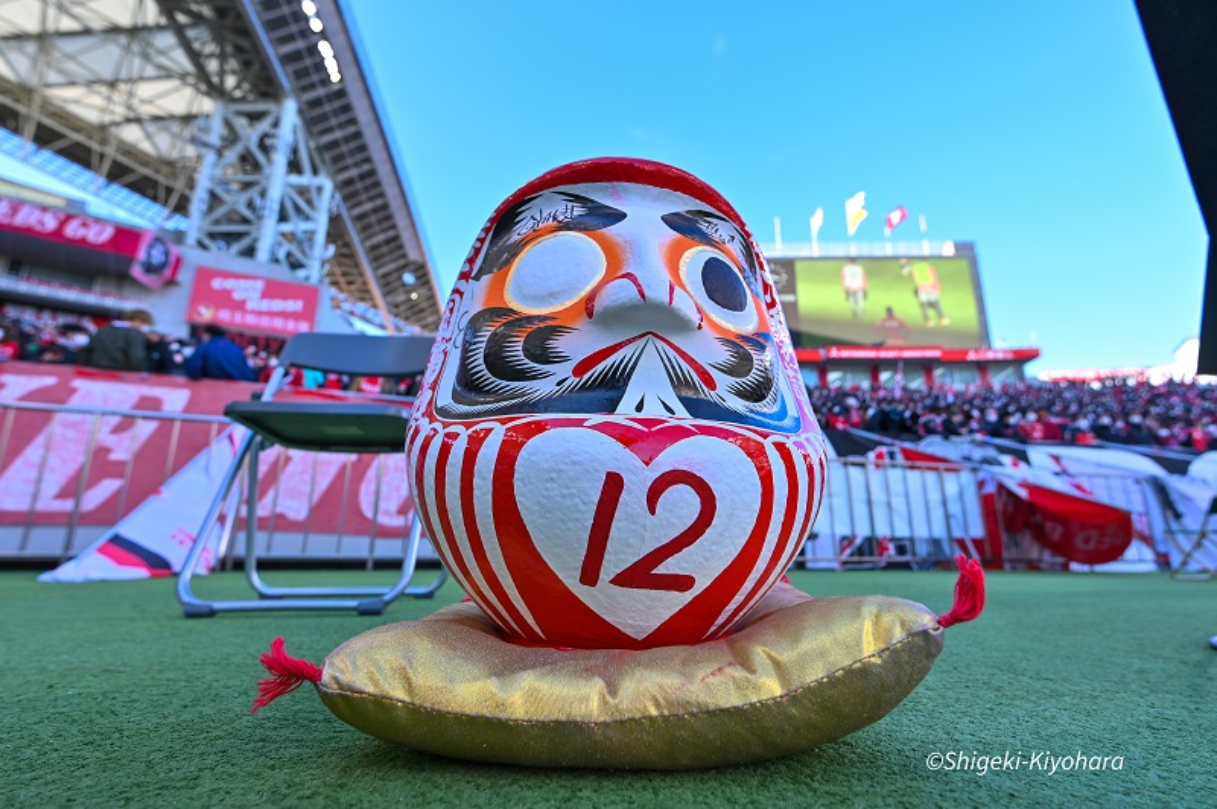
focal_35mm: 16
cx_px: 608
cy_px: 404
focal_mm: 16.5
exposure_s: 1/250
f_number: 4
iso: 100
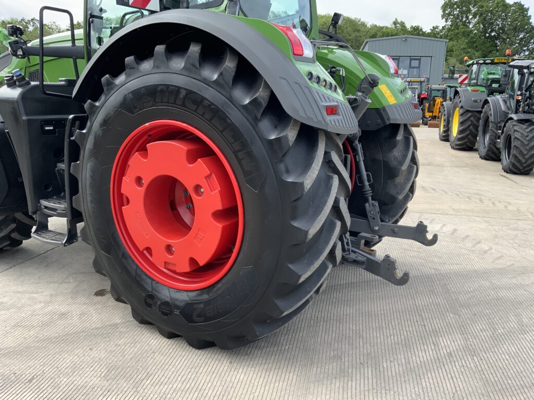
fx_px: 447
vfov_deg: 48.2
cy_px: 200
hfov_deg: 61.7
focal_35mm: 29
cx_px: 267
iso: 16
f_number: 1.8
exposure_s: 1/435
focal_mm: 3
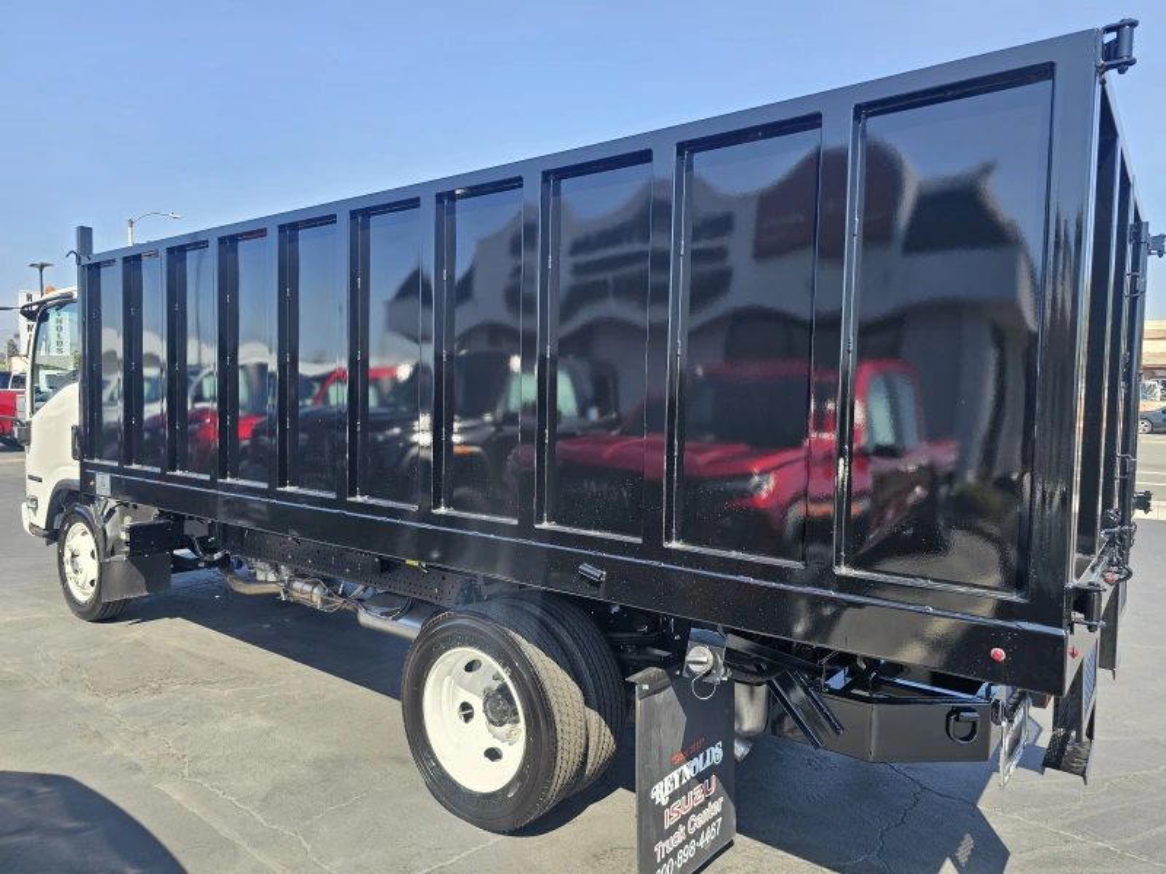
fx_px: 775
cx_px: 583
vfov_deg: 58.9
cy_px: 437
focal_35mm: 23
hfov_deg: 73.9
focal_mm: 6.3
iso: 16
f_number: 1.7
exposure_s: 1/249
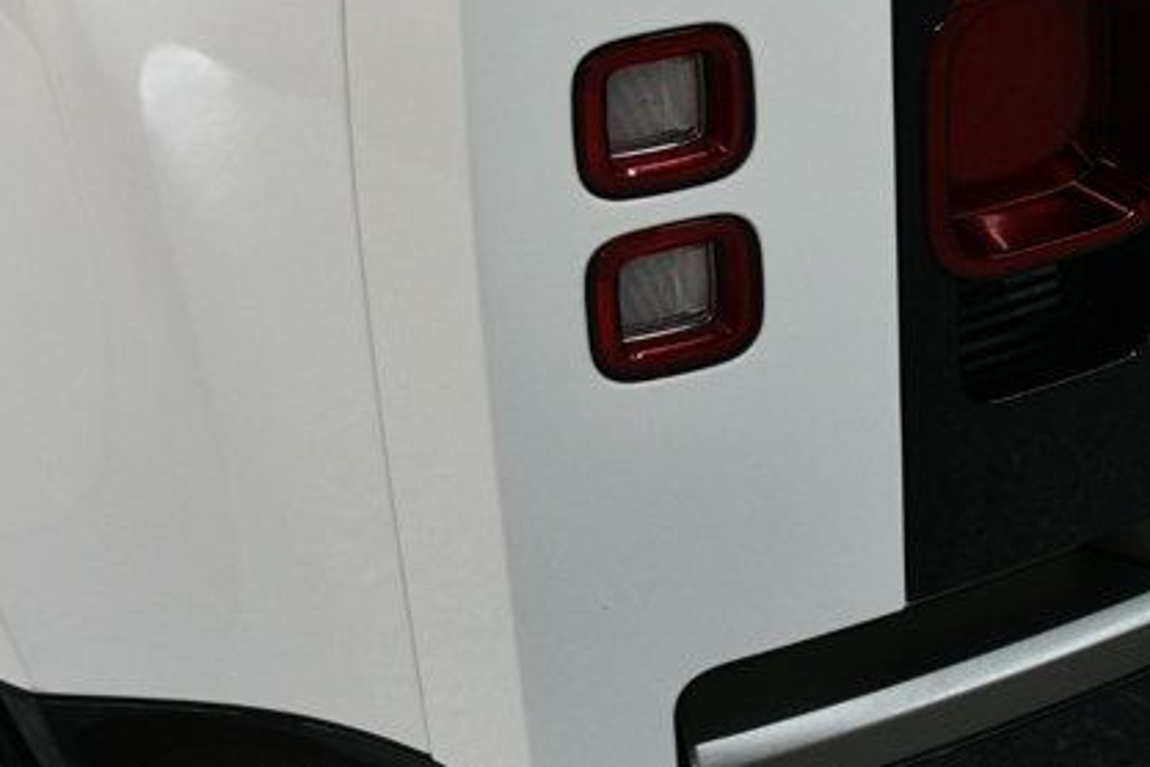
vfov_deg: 16.3
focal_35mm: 81
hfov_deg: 24.6
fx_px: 2587
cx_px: 943
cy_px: -105
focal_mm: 22
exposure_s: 1/160
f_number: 3.5
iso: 800
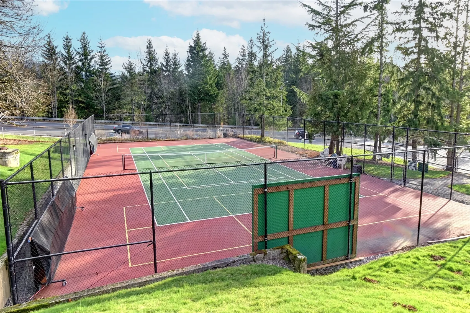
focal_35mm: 24
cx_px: 235
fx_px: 313
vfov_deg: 53.1
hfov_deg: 73.7
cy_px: 156
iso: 2000
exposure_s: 1/125
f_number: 11
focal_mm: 16
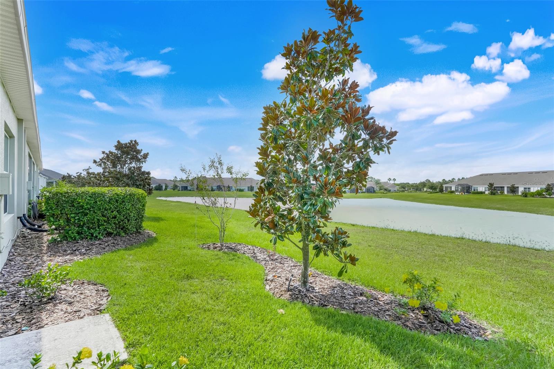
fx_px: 246
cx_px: 277
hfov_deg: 96.7
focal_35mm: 16
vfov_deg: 73.7
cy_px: 184
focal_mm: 16
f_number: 9
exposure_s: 1/640
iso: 250
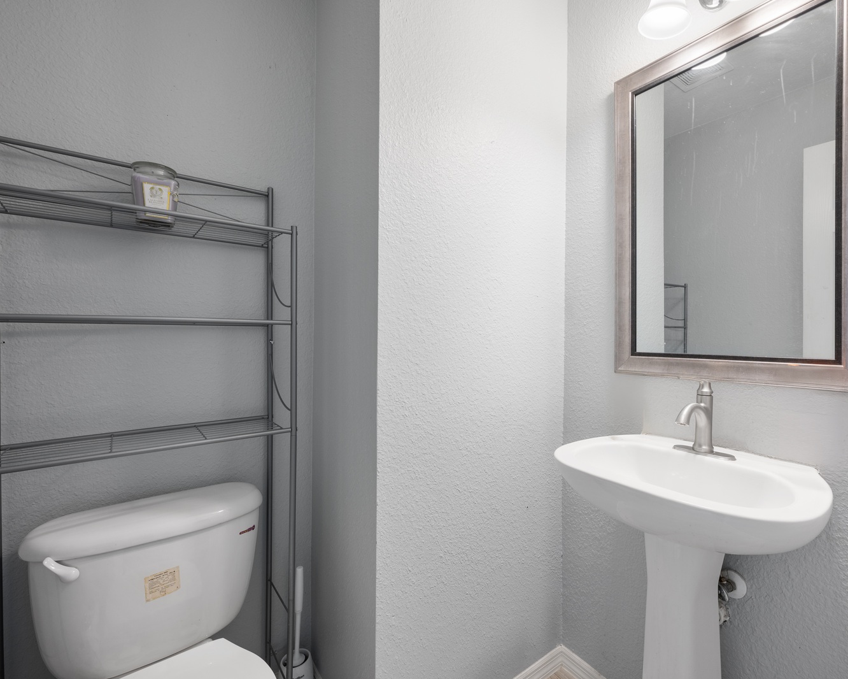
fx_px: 402
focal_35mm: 16
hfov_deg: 92.5
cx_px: 486
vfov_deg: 80.4
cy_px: 339
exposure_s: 1/1.25
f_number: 9
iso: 250
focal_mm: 14
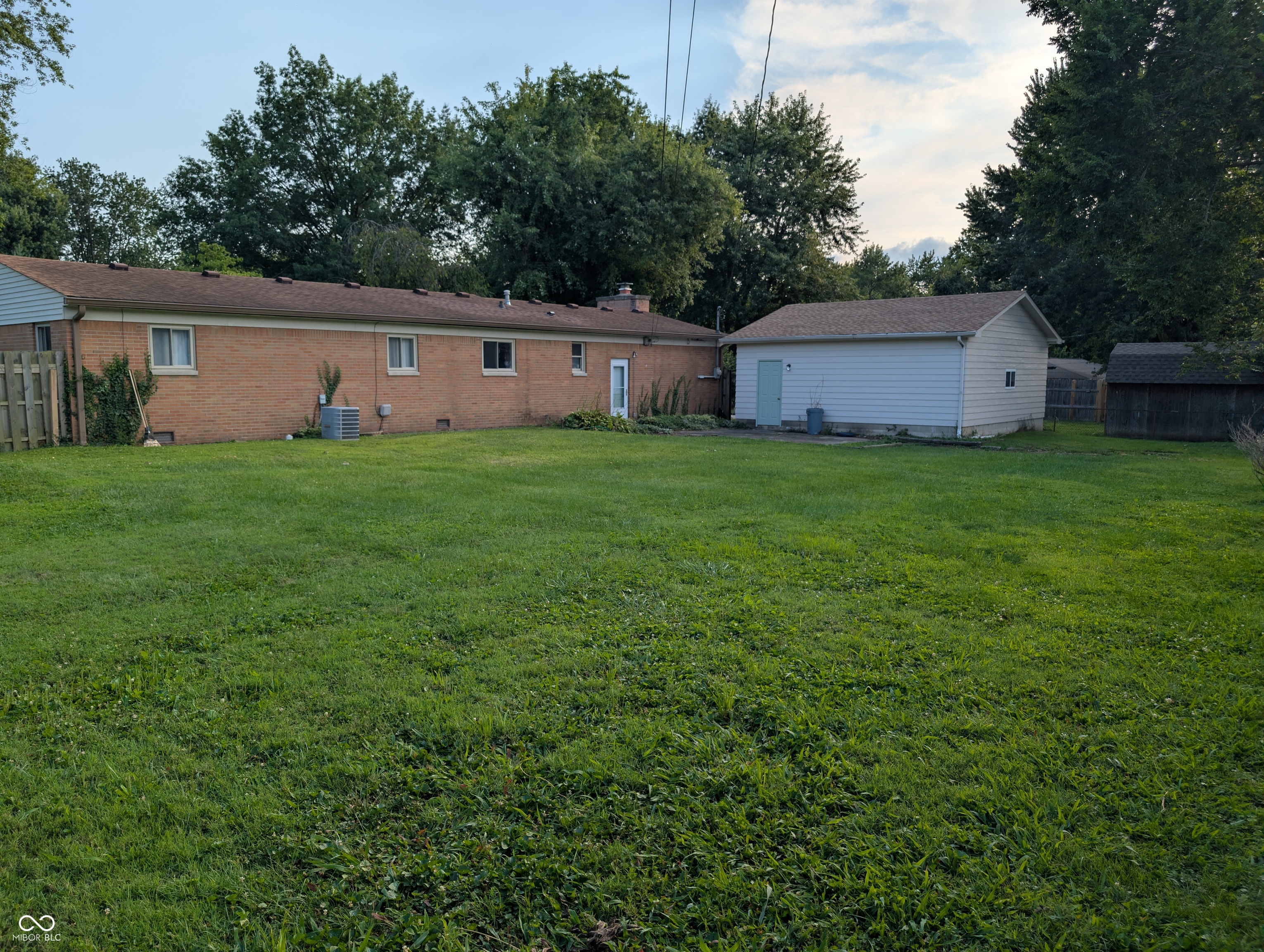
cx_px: 632
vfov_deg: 56.9
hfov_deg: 71.5
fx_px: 878
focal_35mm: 24
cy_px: 476
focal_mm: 6.9
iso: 23
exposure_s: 1/1076
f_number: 1.68
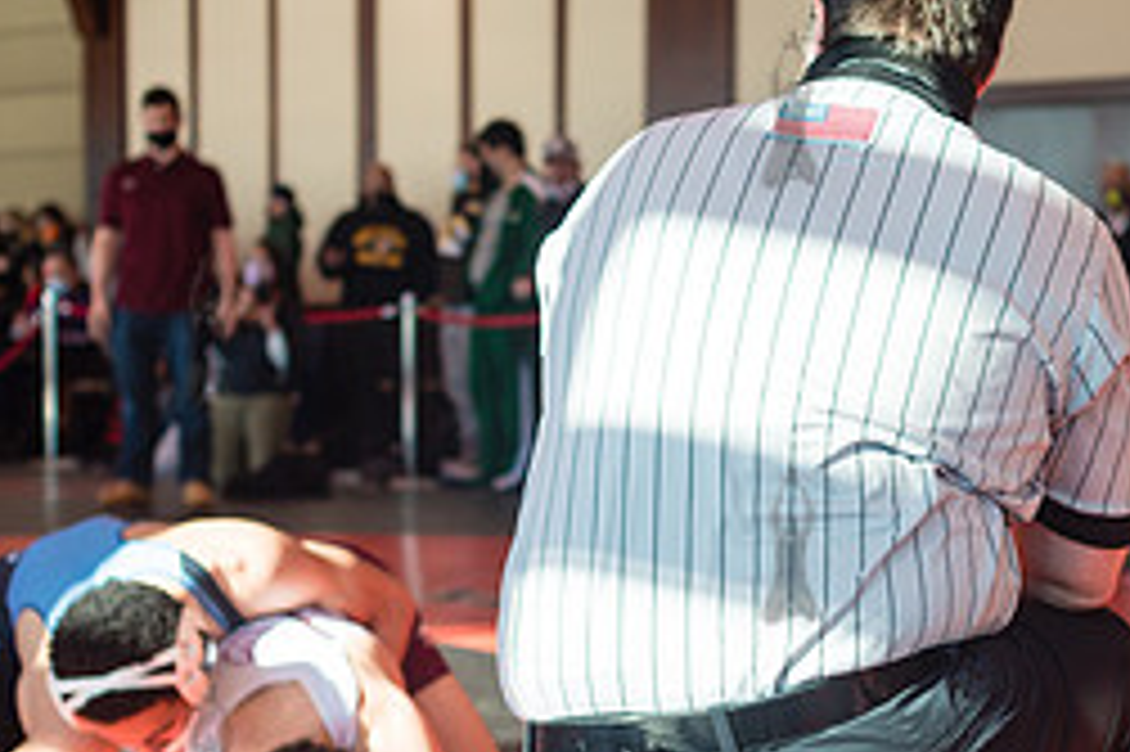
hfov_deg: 24.9
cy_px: 543
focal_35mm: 81
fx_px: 2541
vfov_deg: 16.8
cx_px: 788
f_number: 3.5
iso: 400
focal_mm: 35
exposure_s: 1/400
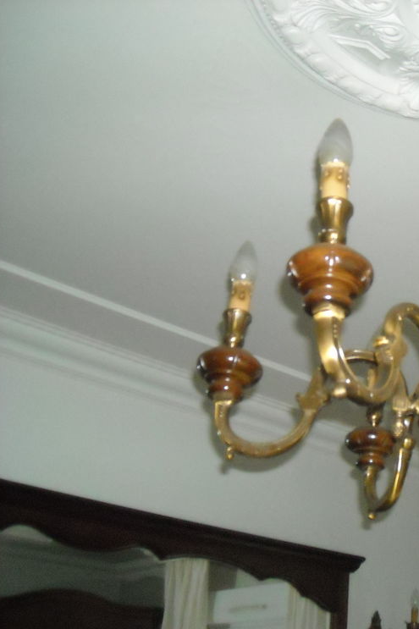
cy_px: 317
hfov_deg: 26.1
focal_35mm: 49
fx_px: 856
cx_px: 416
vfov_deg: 40.4
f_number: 2.8
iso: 800
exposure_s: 1/60
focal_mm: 5.7
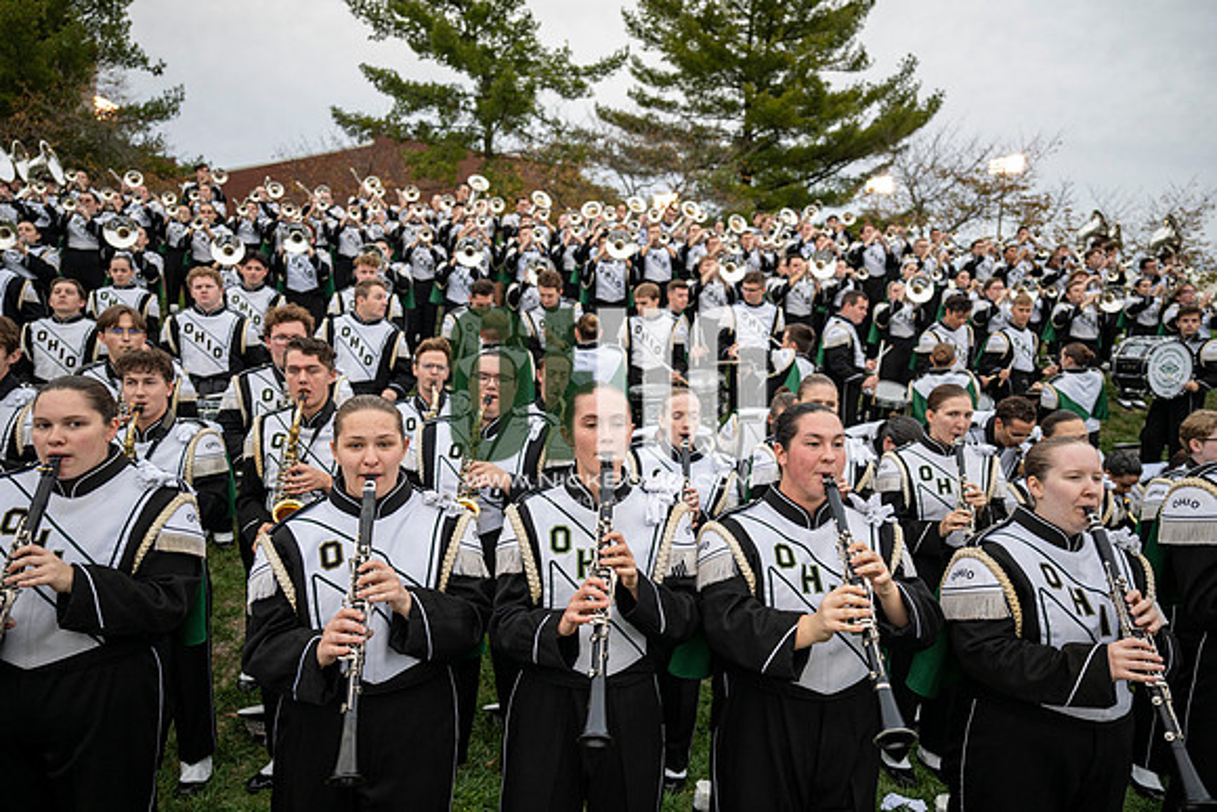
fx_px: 811
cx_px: 608
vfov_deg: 53.2
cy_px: 406
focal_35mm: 24
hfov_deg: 73.7
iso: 640
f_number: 2.8
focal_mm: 24
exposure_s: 1/500
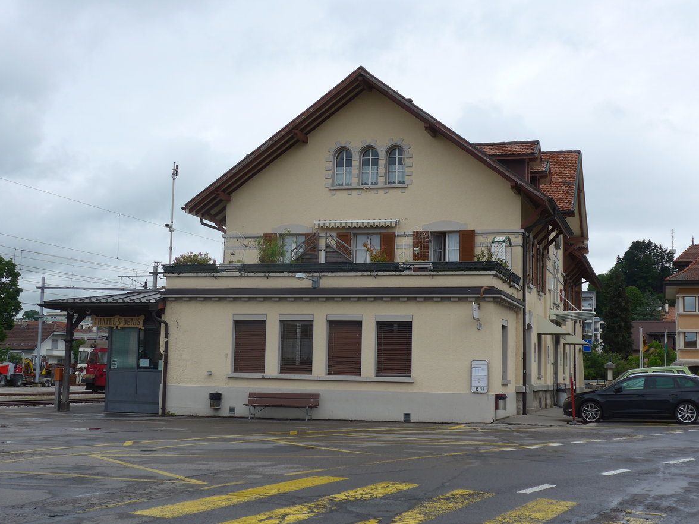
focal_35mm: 50
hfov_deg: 38.2
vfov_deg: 29.1
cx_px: 343
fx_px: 1010
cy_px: 257
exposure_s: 1/1600
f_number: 3.2
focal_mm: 10.1
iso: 80
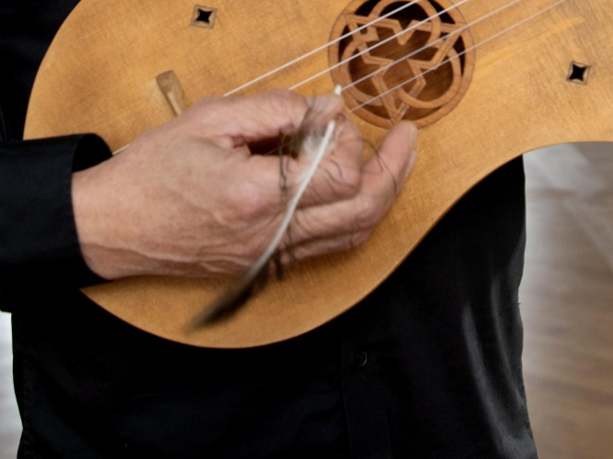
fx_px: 1470
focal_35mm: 83
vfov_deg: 16.8
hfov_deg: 23.6
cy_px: -137
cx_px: 326
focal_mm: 24
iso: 500
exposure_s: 1/50
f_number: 4
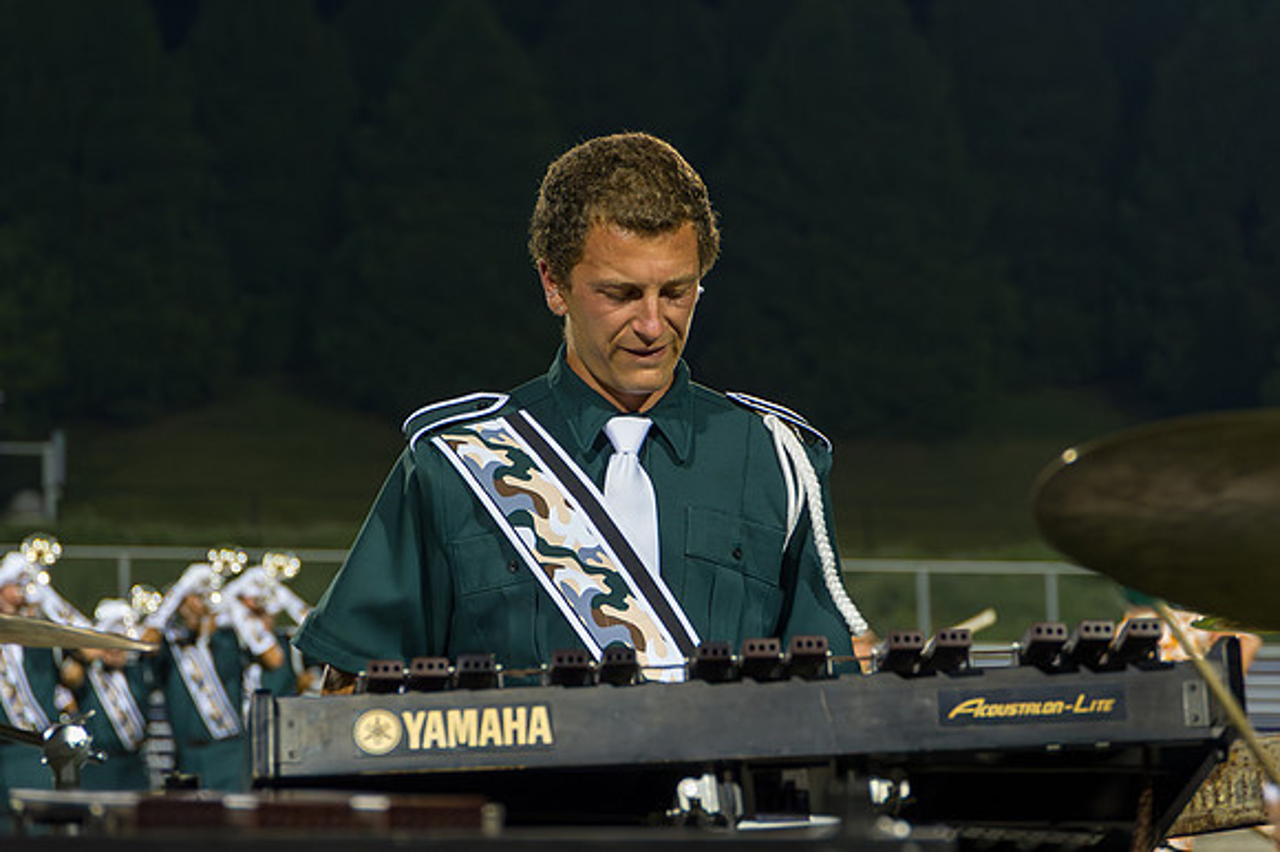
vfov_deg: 8.5
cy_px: 366
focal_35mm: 161
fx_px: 5711
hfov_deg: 12.8
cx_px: 632
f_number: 5.6
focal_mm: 120
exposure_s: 1/160
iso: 4500
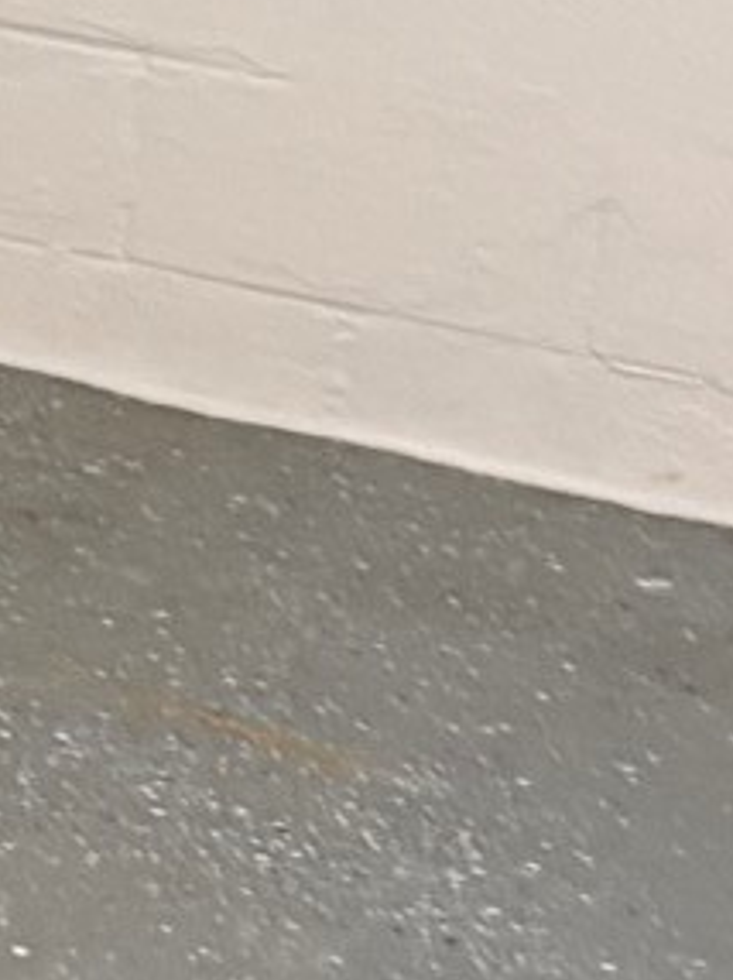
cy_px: -192
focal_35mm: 172
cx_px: -1322
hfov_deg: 7.7
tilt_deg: -10.5
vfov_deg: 11.3
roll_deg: -4.2
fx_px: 4863
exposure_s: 1/60
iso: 500
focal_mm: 6.76
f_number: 1.78
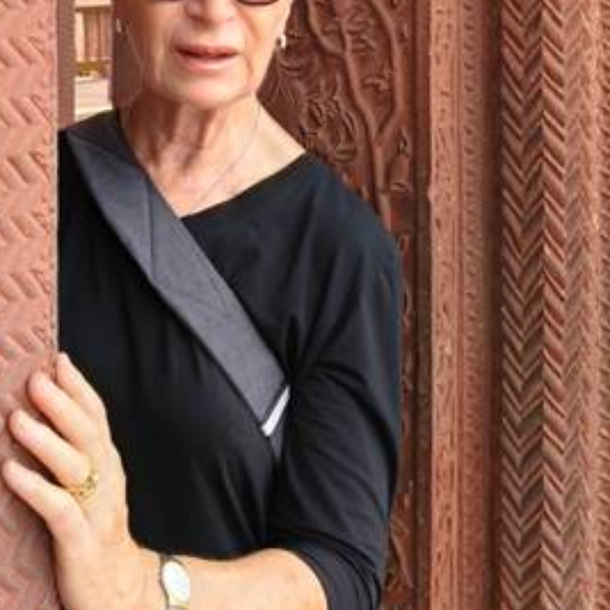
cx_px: 190
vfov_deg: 28.9
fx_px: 1097
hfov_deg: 30.8
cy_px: -18
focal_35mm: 55
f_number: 1.8
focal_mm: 4.84
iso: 80
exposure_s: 1/847
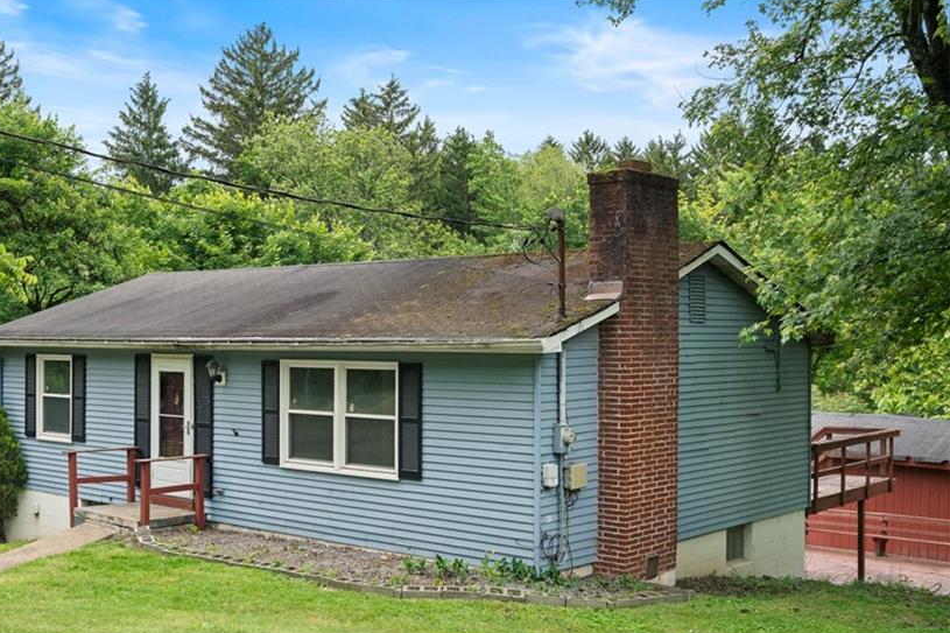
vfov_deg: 30.4
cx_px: 354
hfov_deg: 44.1
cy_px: 392
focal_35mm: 44
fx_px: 1161
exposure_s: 1/30
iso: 400
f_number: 8
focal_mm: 35
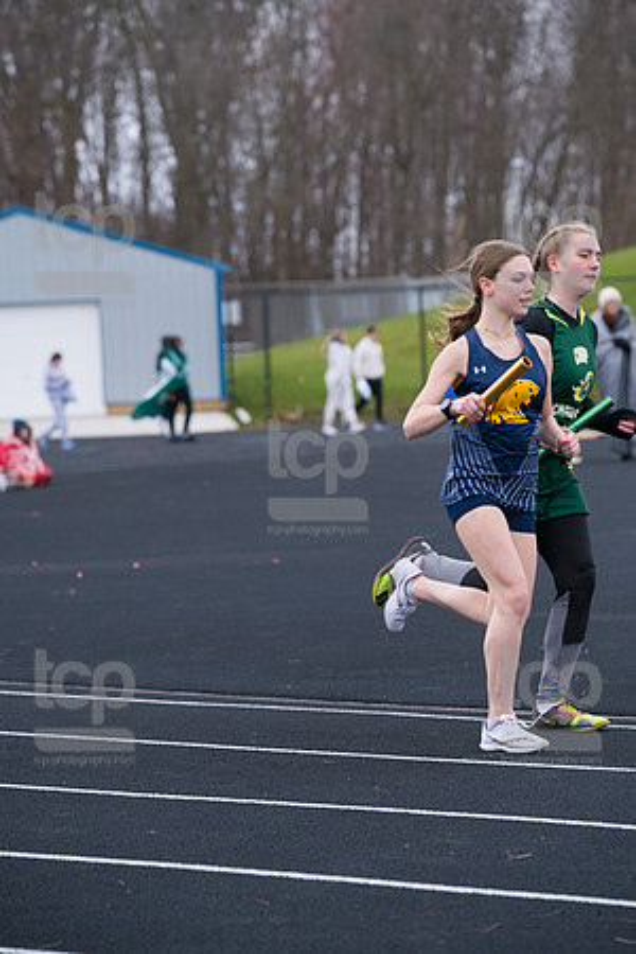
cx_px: 318
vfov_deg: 13.7
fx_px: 3975
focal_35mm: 150
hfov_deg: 9.1
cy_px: 477
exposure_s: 1/1600
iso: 2000
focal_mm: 150
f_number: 5
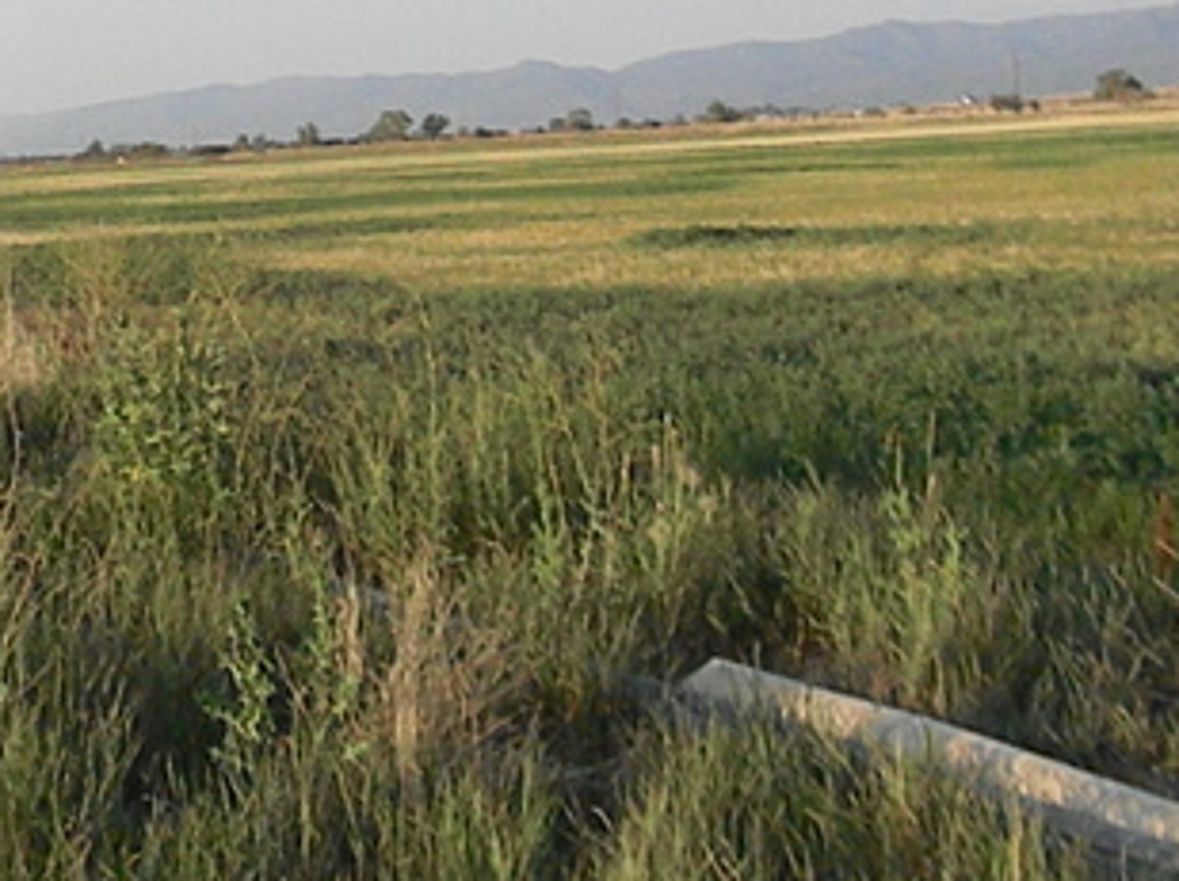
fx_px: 1905
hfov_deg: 33.4
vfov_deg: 25.1
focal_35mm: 56
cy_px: 61
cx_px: 240
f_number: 7
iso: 640
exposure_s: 1/630
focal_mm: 5
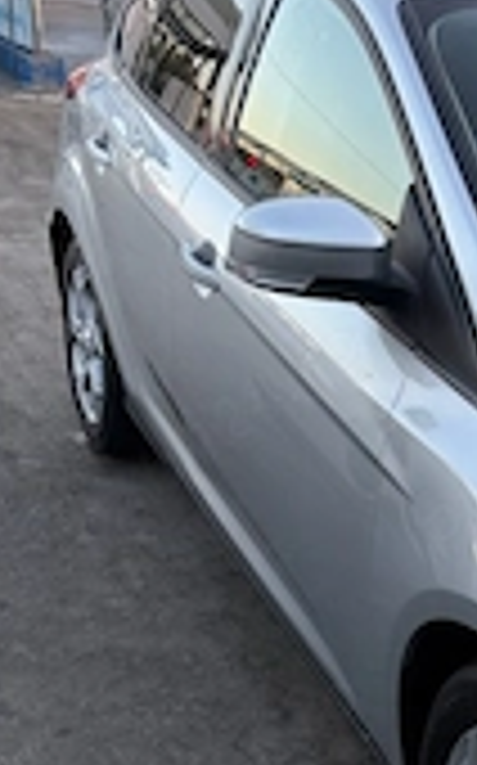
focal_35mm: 65
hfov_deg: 18.3
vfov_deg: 31.4
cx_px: 652
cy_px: 490
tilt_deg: -20.2
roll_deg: -5.1
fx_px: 1354
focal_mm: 5.96
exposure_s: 1/181
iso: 40
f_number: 1.6
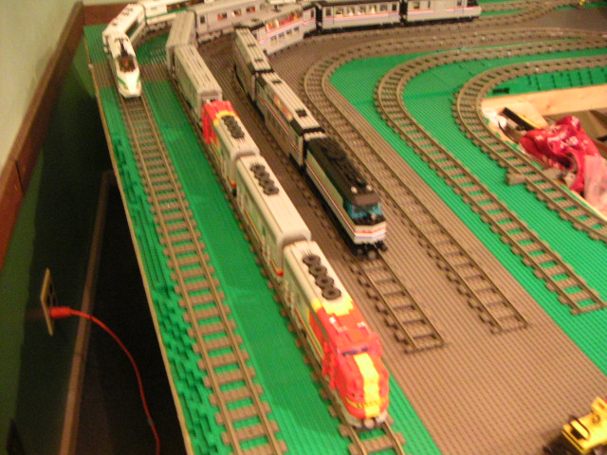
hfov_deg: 46.8
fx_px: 701
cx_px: 304
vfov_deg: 36.0
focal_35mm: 40
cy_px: 228
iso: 400
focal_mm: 5.3
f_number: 2.9
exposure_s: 1/4
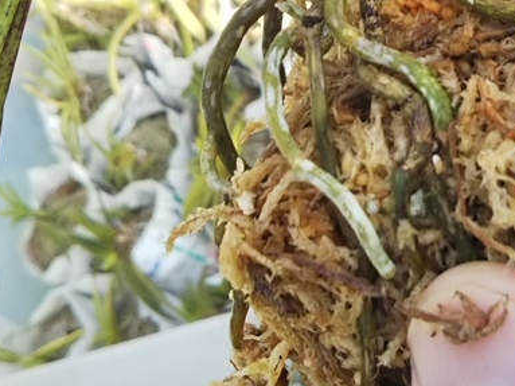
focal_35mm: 94
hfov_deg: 20.5
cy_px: -8
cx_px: 438
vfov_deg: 15.4
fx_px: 1398
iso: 20
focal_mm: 4
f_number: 2.2
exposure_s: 1/225
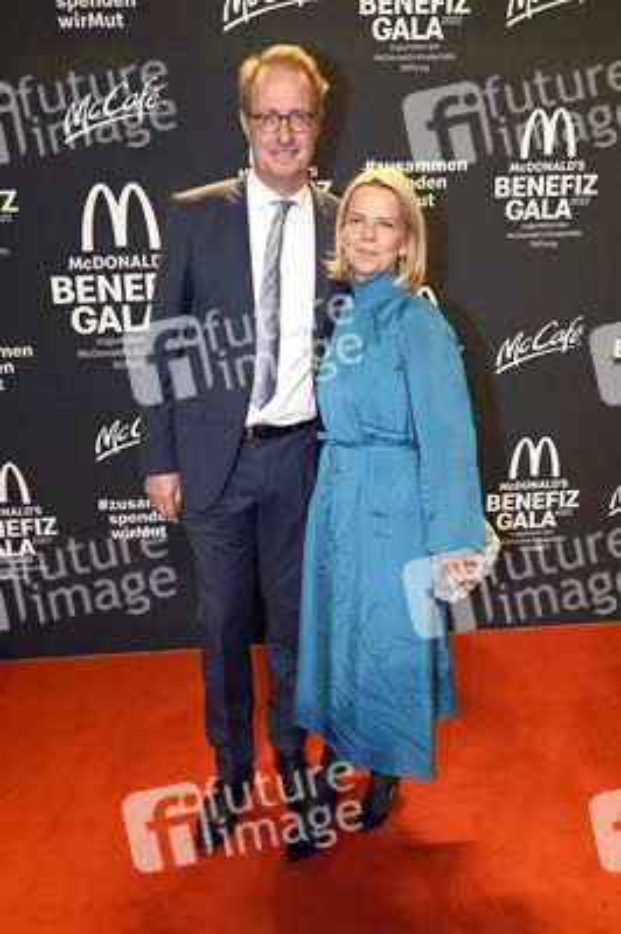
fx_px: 778
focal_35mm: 30
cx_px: 310
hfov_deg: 43.5
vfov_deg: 62.0
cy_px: 467
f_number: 6.3
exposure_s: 1/60
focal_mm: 30
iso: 500
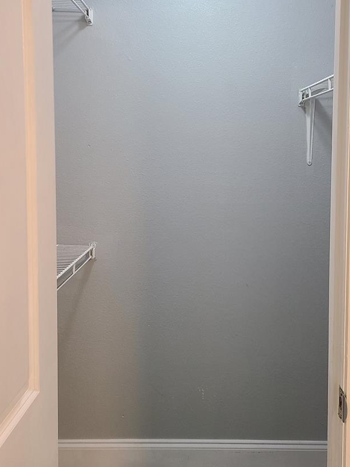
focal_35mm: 38
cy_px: 189
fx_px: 512
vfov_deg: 48.7
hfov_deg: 37.7
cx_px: 198
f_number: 1.8
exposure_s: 1/39
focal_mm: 5.4
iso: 400
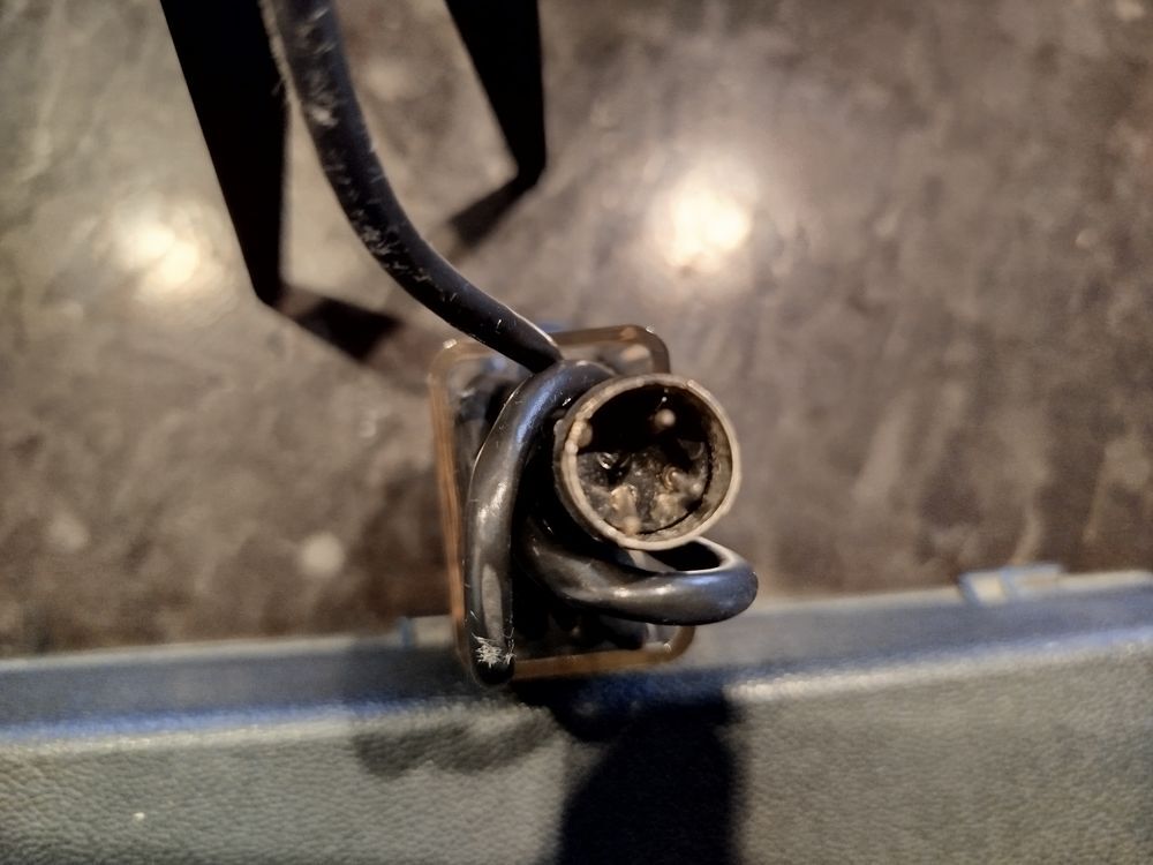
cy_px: 432
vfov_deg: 56.8
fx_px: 799
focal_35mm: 24
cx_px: 576
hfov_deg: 71.6
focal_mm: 5.31
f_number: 1.7
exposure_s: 1/33
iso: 320
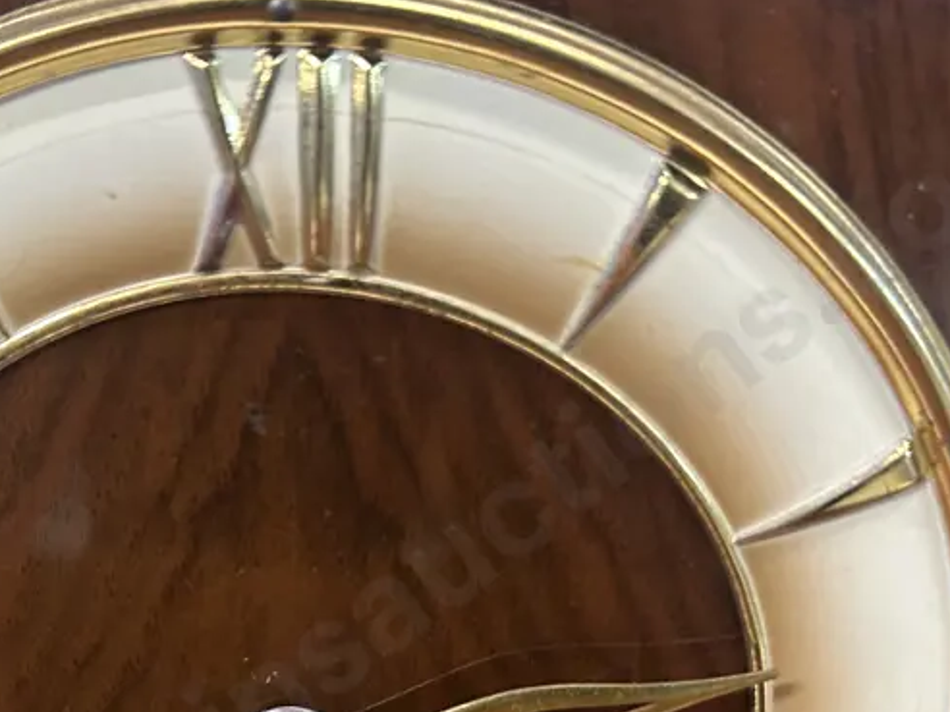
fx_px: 1372
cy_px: 671
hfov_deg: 37.7
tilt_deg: -26.8
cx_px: 311
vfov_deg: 27.8
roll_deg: -0.6
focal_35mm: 50
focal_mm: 6.86
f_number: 1.78
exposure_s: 1/50
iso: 320
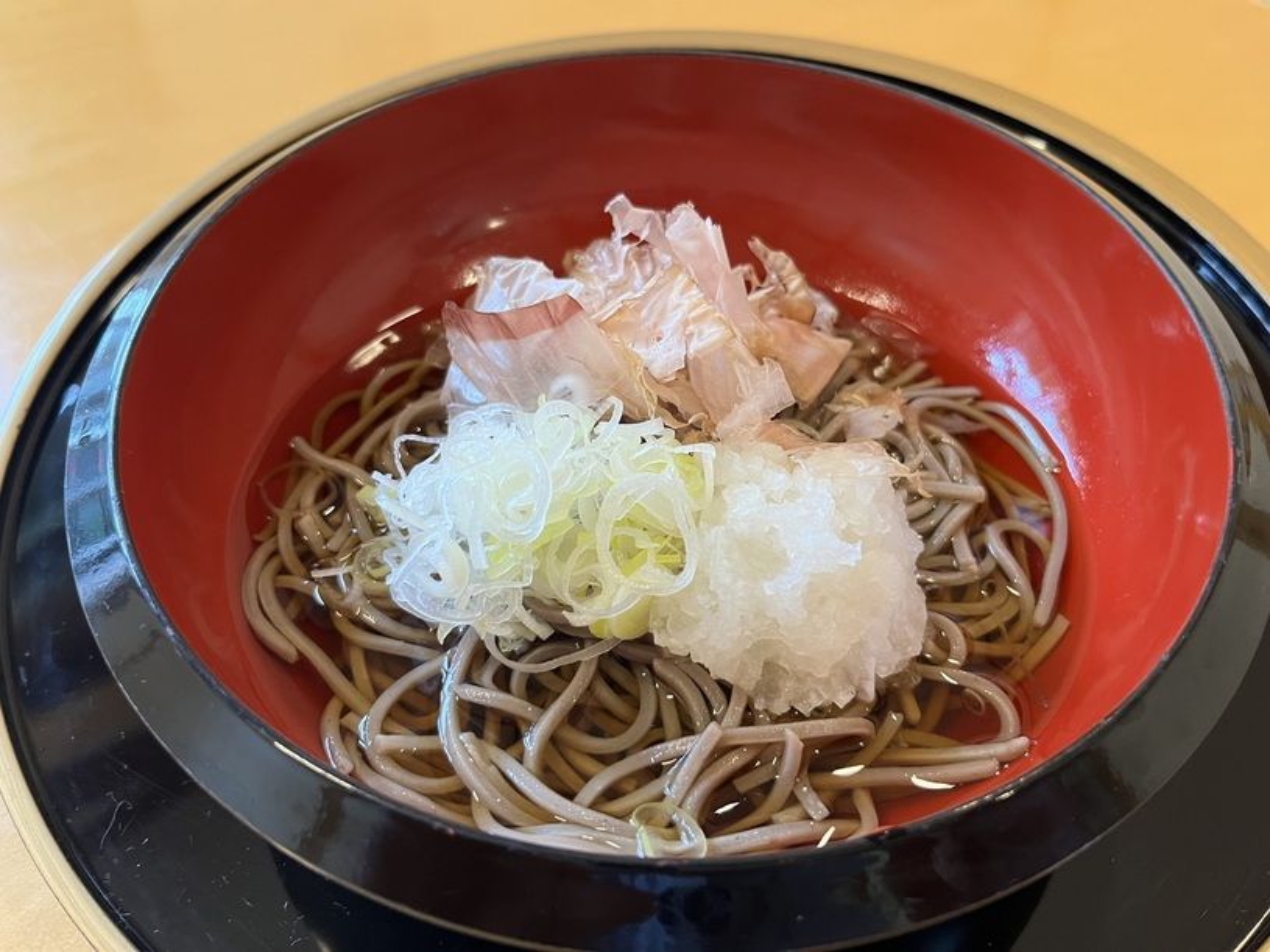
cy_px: 476
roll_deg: -0.9
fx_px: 954
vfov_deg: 53.1
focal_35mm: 26
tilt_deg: -44.7
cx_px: 635
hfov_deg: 67.3
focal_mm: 5.1
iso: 200
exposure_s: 1/50
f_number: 1.6
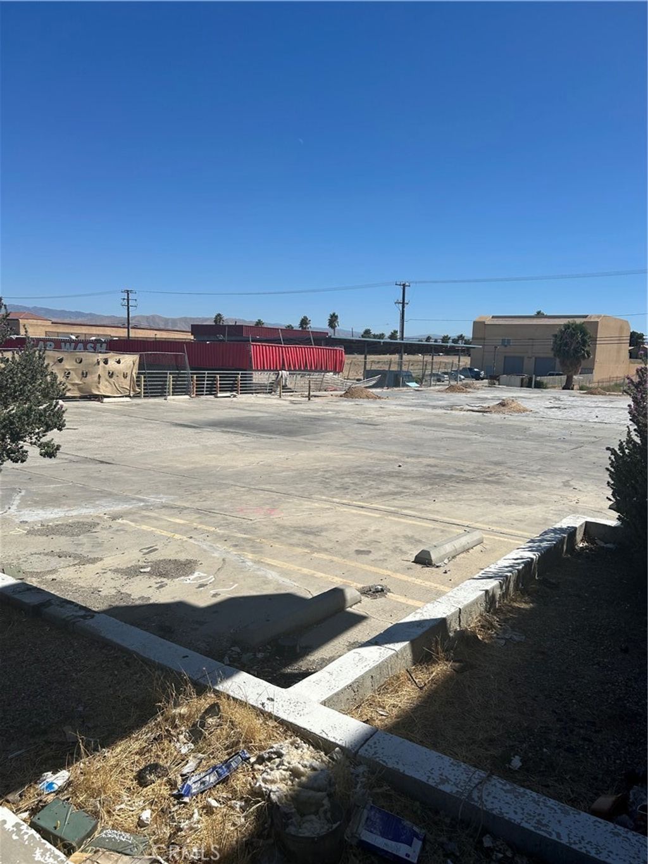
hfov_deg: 53.1
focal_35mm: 26
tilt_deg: -5.7
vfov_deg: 67.3
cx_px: 324
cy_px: 432
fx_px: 649
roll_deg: -2.5
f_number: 1.5
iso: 50
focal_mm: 5.7
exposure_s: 1/7463
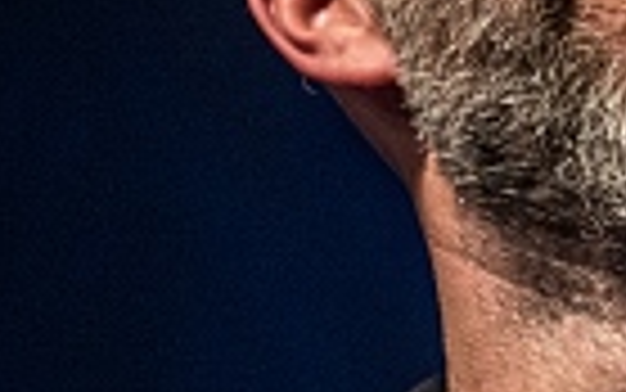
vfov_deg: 3.6
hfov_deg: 5.6
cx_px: 1058
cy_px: 65
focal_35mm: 370
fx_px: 6315
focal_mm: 70
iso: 1250
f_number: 2.8
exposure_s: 1/200
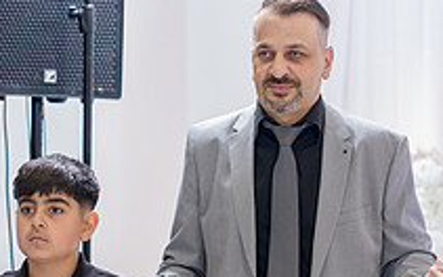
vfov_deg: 9.3
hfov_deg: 14.9
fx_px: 1691
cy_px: 289
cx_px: 262
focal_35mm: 140
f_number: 2
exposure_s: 1/200
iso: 640
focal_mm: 50
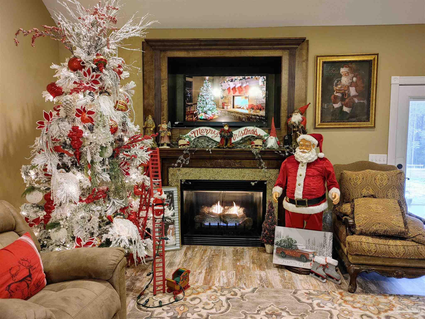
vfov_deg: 53.1
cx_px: 212
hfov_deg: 67.3
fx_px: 319
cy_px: 160
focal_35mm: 26
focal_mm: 5.58
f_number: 1.8
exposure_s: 1/17
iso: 300
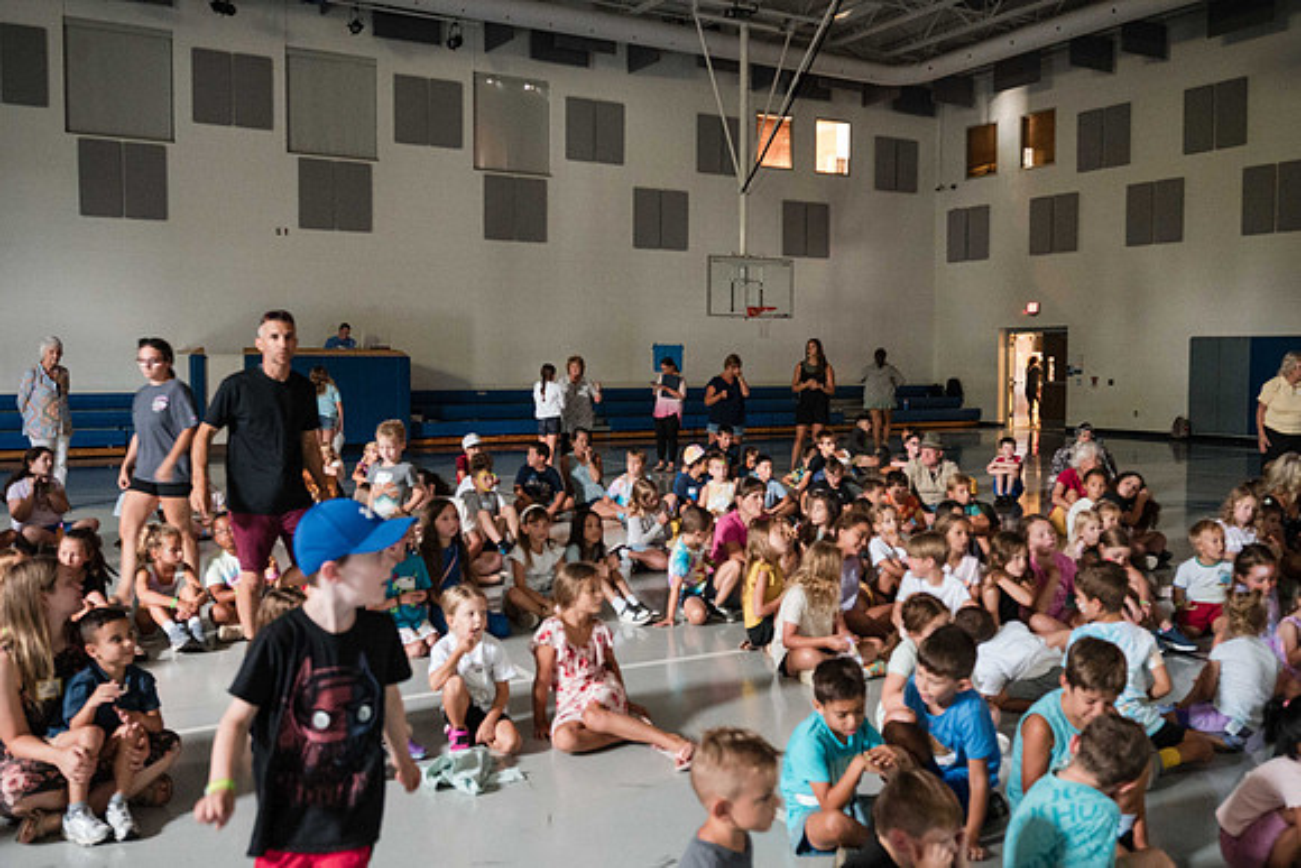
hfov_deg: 58.8
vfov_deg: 41.2
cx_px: 649
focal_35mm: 32
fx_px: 1155
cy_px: 419
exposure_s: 1/60
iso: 8000
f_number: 4
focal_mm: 30
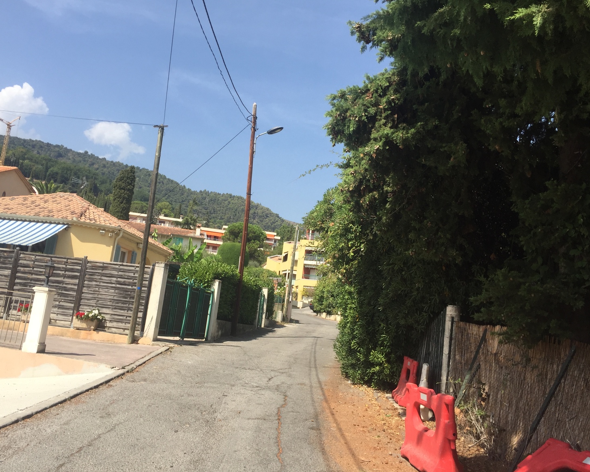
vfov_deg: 47.1
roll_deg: -4.7
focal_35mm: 31
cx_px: 276
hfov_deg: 57.1
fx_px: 541
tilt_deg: +8.5
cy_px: 241
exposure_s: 1/1464
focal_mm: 4.15
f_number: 2.2
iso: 32
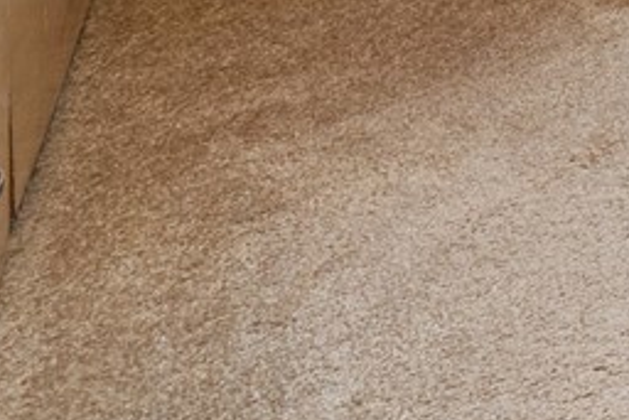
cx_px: 1819
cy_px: -895
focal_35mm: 106
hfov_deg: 11.8
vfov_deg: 9.6
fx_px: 1853
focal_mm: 16
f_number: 9
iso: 400
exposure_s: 1/4
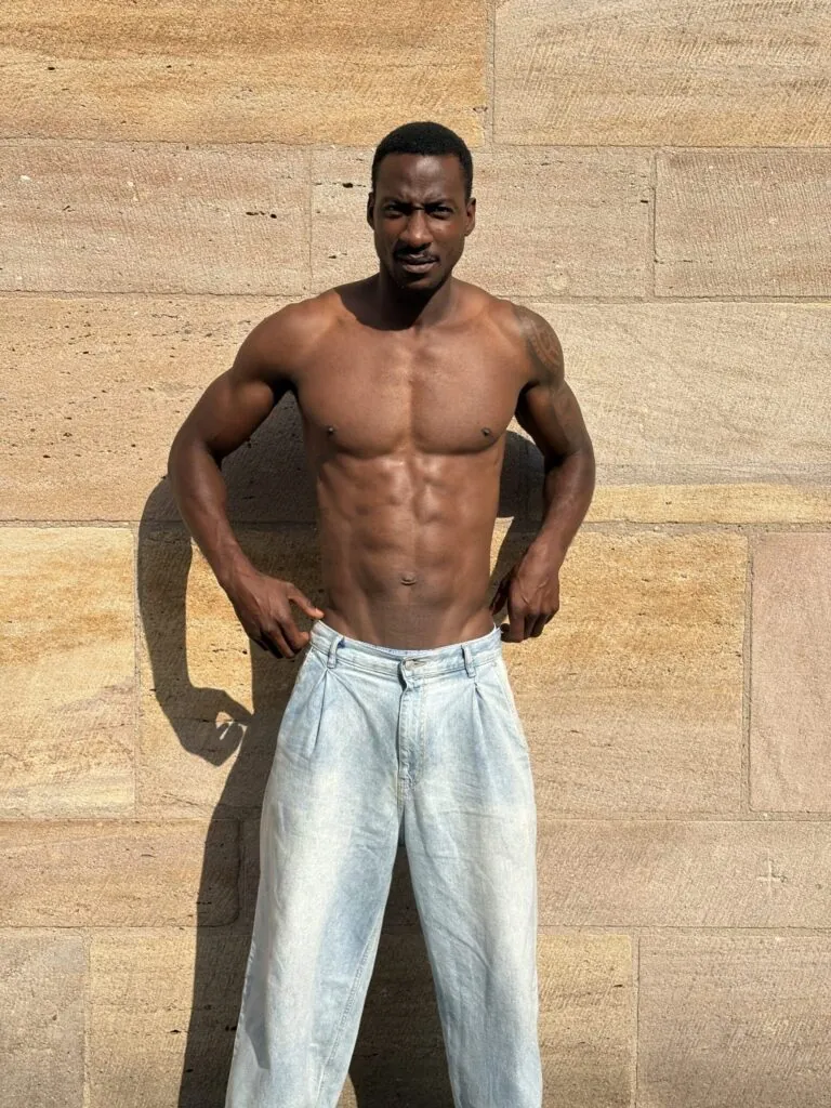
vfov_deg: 36.8
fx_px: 1664
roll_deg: -0.6
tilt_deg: -4.5
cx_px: 416
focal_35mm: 52
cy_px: 554
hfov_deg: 28.0
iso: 40
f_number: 1.6
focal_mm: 5.96
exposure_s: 1/4065
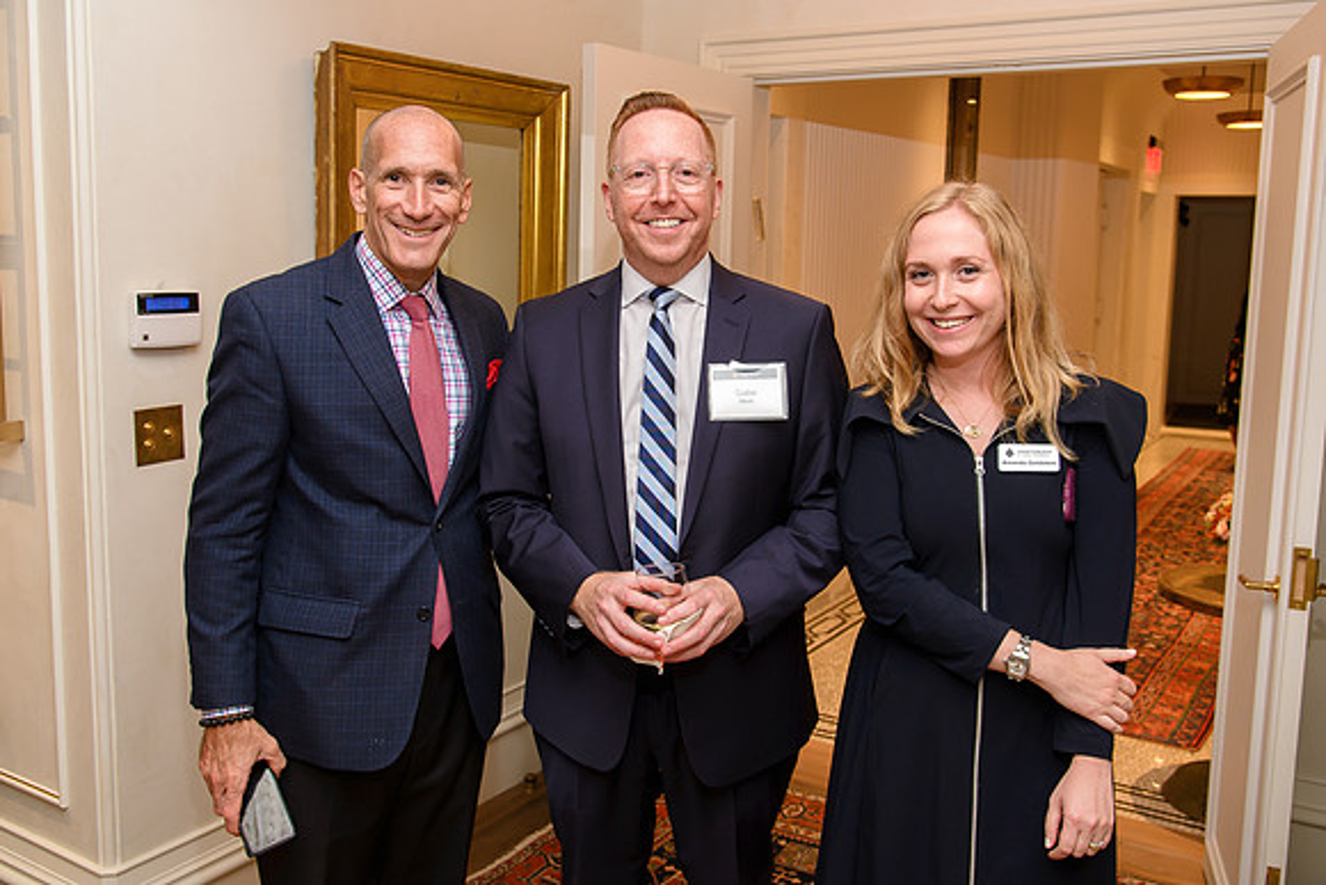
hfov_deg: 56.7
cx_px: 663
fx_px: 1229
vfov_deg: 39.6
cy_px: 409
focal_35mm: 33
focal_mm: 31
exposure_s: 1/50
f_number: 5.6
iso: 800
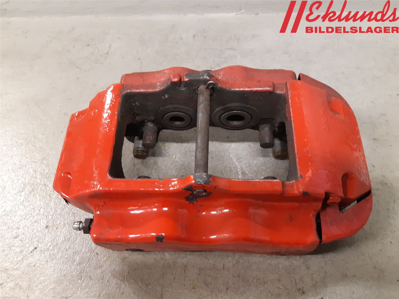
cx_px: 200
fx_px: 300
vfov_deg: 53.1
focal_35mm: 26
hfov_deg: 67.3
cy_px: 150
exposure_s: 1/33
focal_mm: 3.93
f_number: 1.7
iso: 200
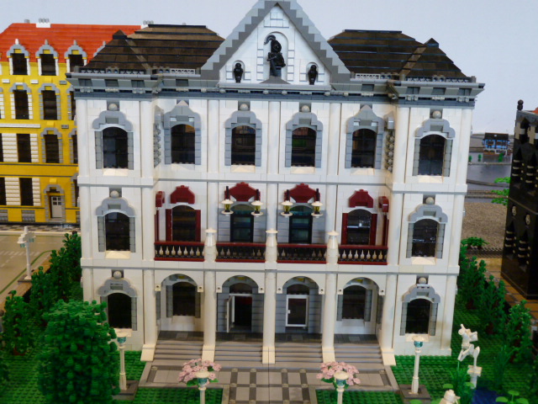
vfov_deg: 34.3
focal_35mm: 42
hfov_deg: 44.8
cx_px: 269
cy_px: 202
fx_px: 653
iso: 320
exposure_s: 1/30
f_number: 3.7
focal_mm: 6.9
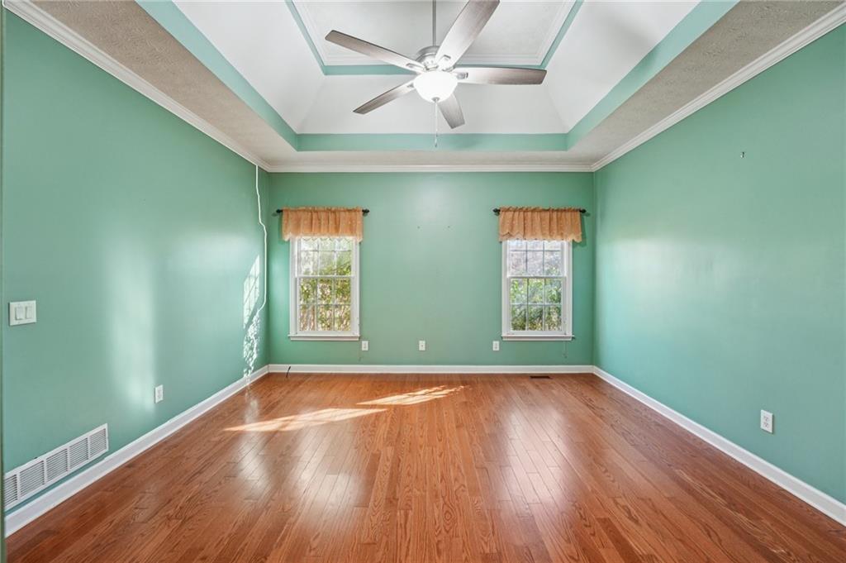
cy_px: 282
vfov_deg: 81.1
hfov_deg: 104.3
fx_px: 329
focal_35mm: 14
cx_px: 423
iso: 320
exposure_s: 1/10
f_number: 8
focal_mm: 14
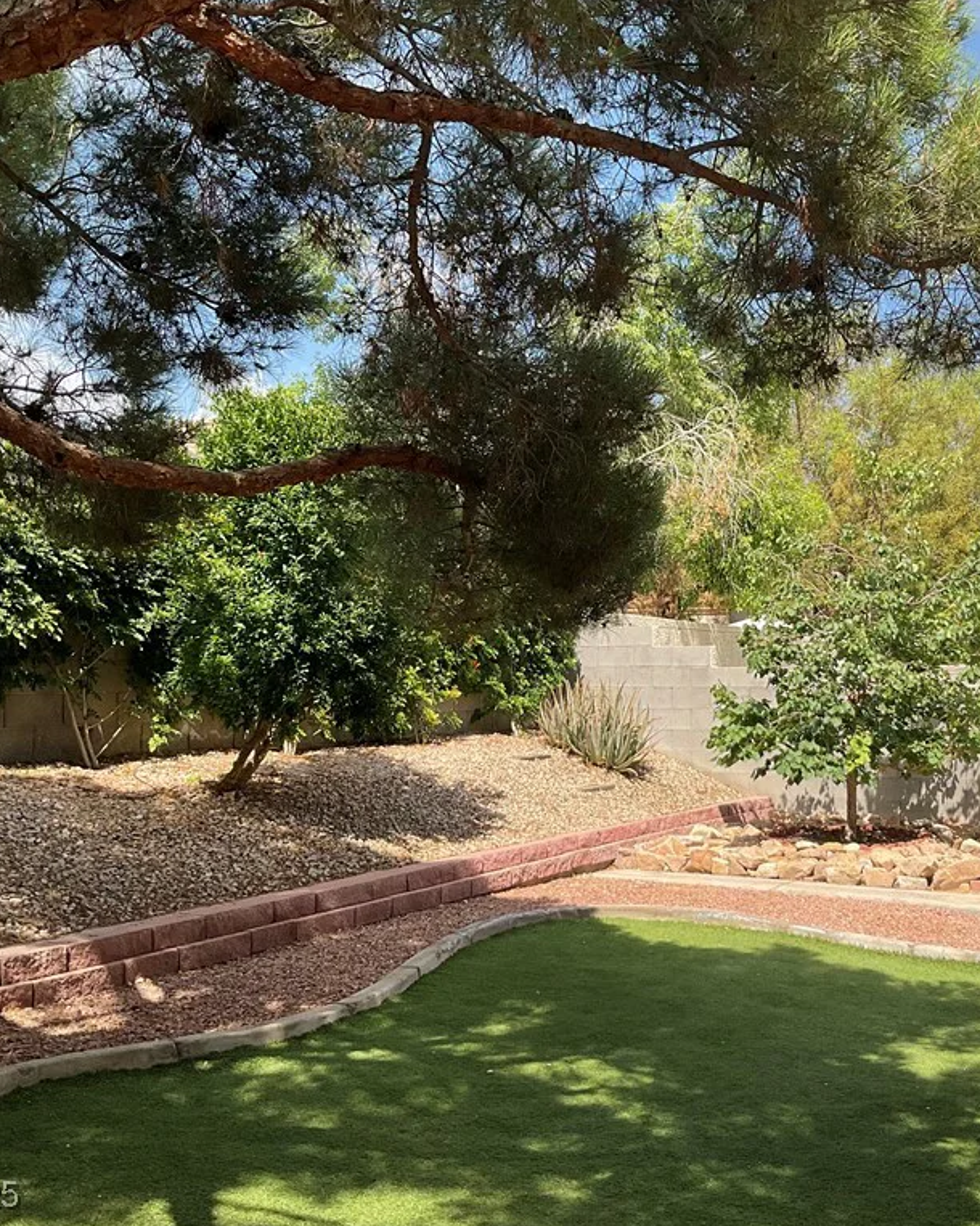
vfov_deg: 47.9
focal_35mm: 38
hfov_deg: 38.5
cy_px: 614
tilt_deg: +2.7
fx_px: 1378
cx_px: 680
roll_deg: -0.3
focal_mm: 3
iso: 16
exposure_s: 1/1144
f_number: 1.8
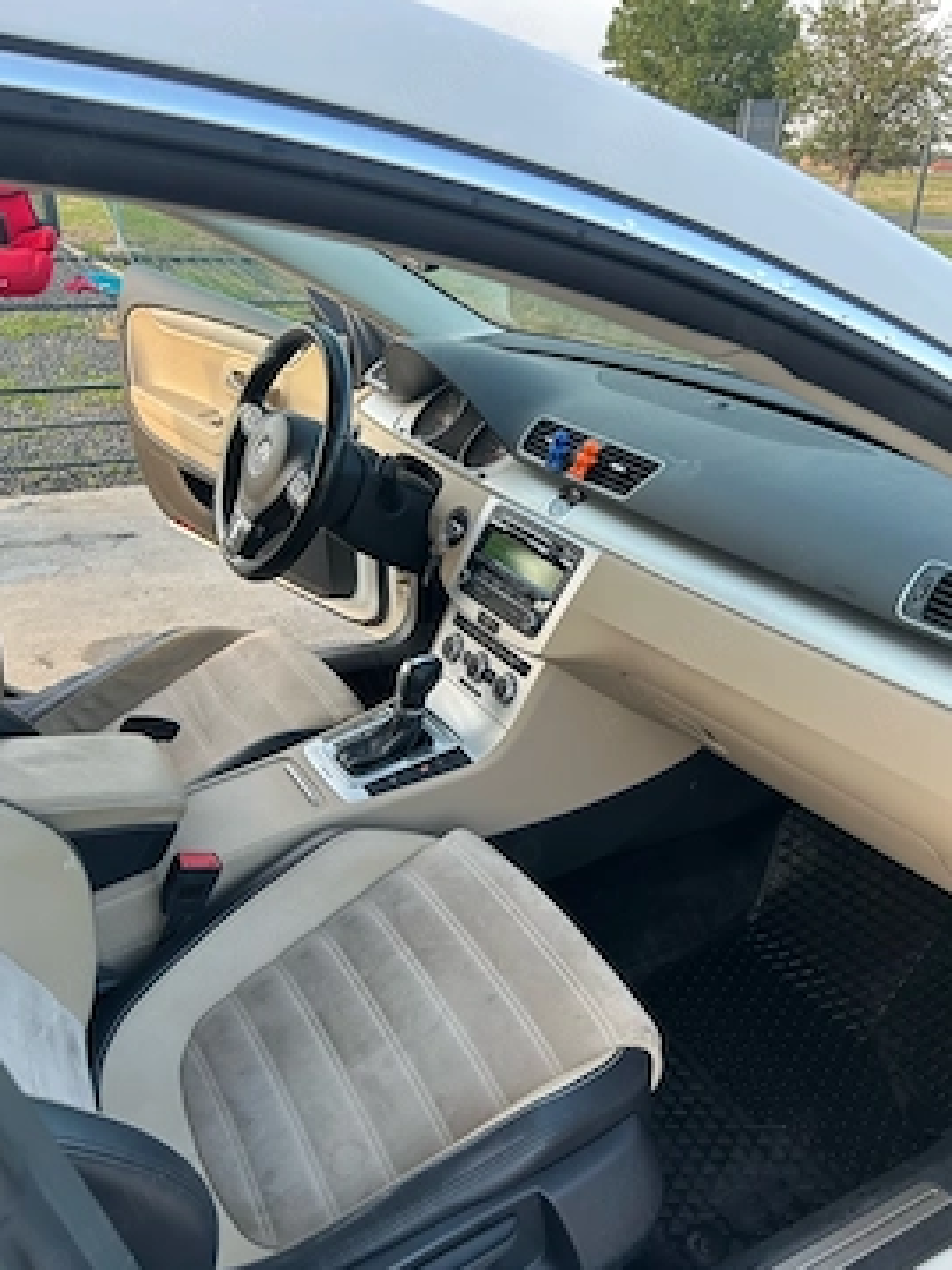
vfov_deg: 61.6
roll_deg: -2.7
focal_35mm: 29
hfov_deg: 48.2
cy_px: 686
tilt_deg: -27.0
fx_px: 1064
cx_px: 499
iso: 32
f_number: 1.5
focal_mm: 5.7
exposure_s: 1/151
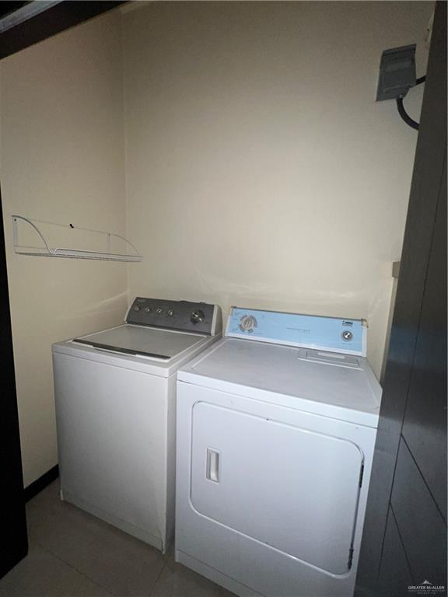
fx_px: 224
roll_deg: -1.5
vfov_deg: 106.2
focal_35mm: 13
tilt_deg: -7.4
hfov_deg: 89.9
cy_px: 298
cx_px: 224
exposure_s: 1/37
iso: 64
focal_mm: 1.57
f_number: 1.8
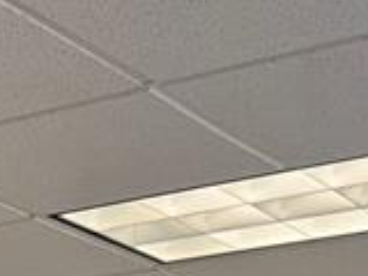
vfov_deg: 8.5
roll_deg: -2.4
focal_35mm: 154
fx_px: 1637
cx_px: -274
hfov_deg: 11.9
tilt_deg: -3.9
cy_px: 736
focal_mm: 6.76
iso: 250
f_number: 1.78
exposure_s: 1/60
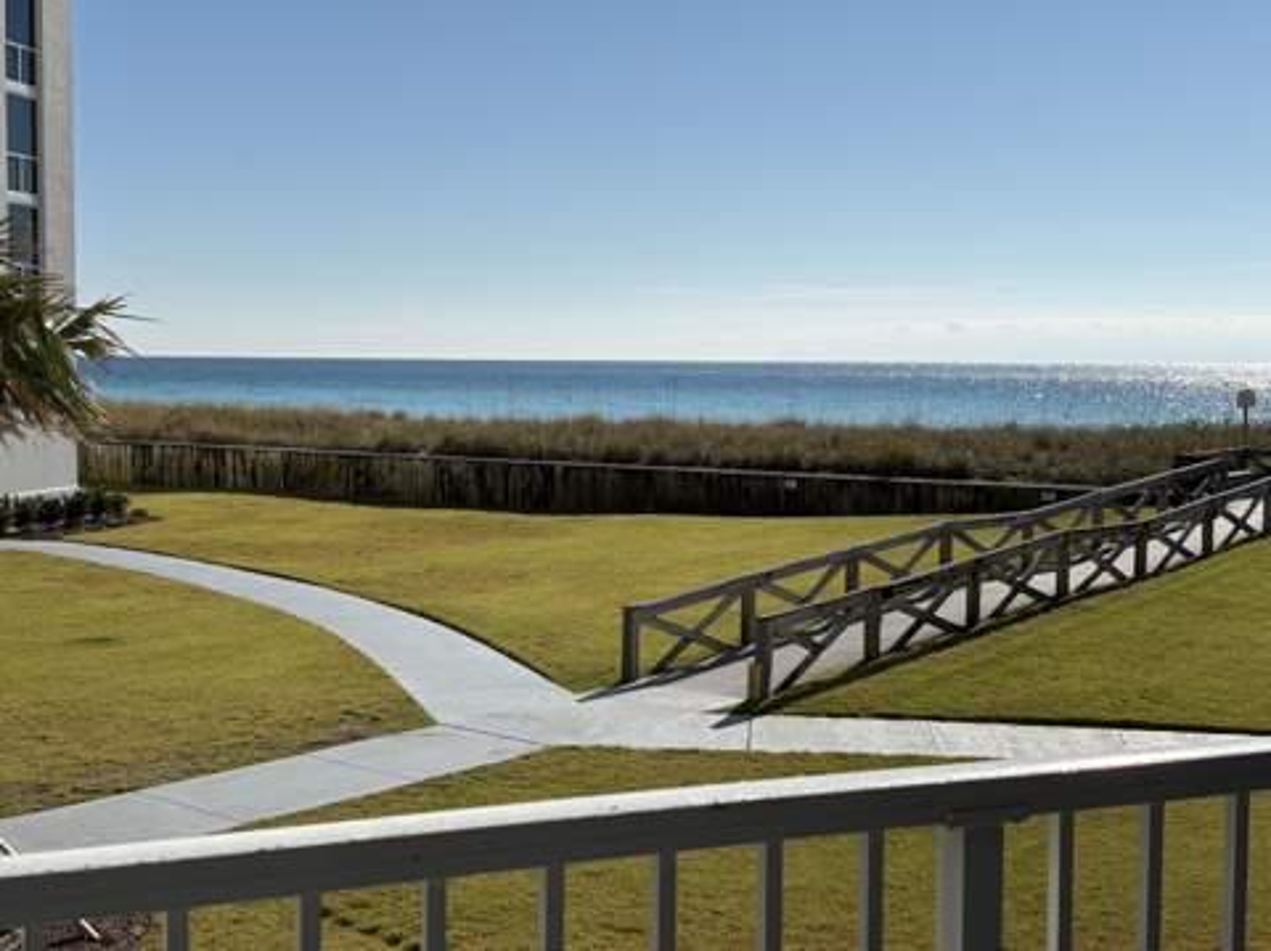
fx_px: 1907
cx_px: 636
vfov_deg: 28.0
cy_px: 476
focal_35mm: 52
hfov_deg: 36.9
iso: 25
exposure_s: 1/6369
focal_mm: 5.96
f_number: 1.6
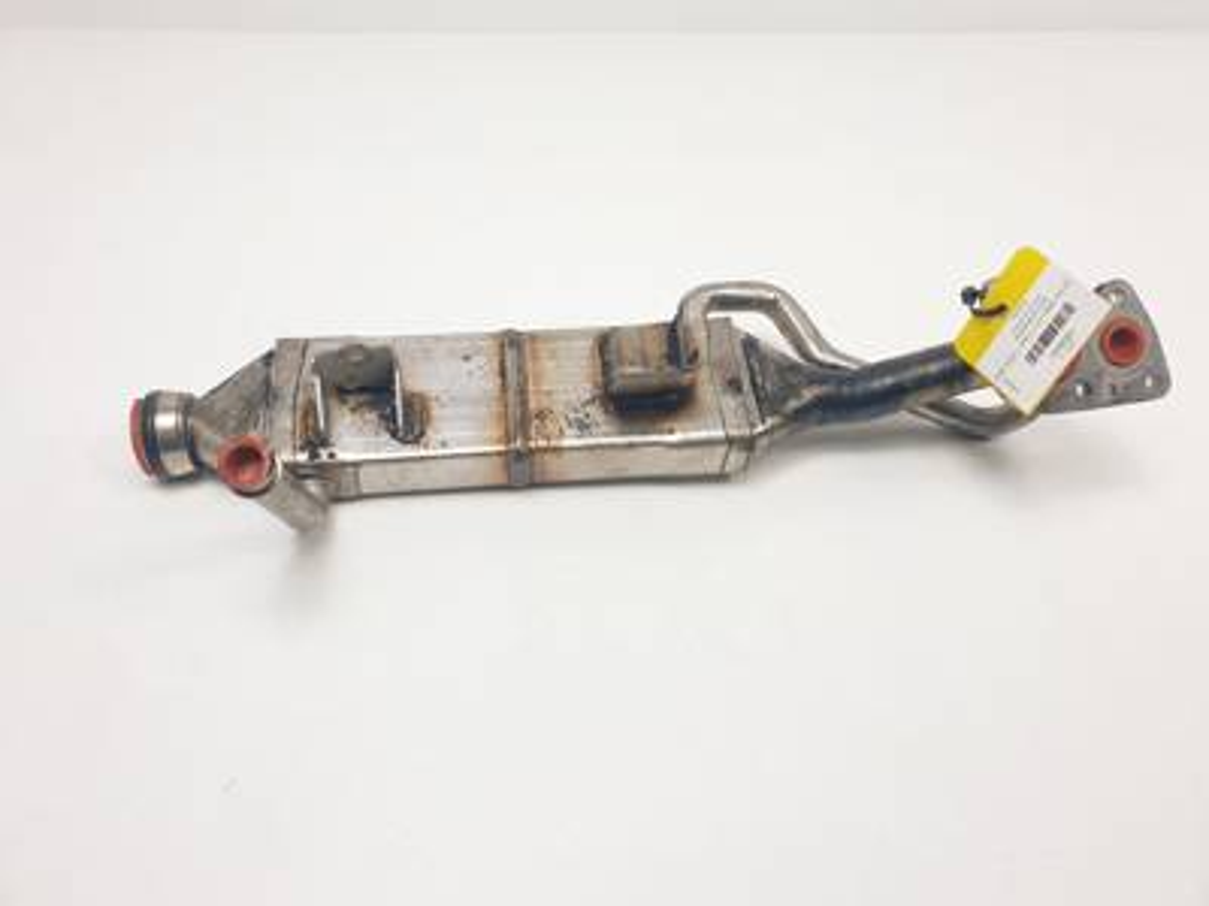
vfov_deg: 53.1
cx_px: 604
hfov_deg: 67.3
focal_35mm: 26
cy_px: 453
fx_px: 908
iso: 50
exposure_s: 1/310
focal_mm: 4.3
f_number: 2.4
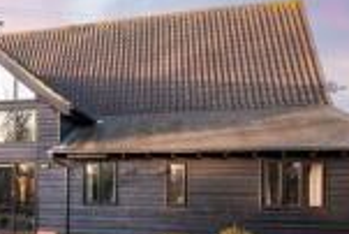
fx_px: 427
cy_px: 175
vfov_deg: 30.1
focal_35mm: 44
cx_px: 18
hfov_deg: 40.2
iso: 160
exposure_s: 1/125
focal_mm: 9.2
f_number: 9
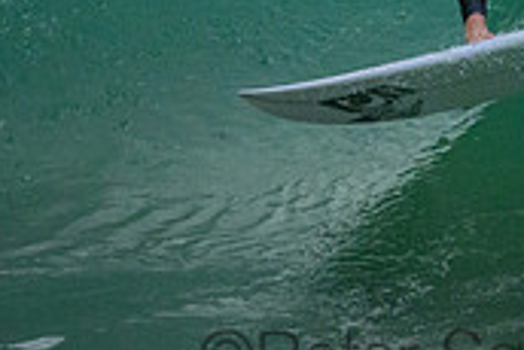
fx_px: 39288
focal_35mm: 2697
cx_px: 436
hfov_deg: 0.8
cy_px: -148
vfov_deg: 0.5
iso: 5600
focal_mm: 800
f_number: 11
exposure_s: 1/2000
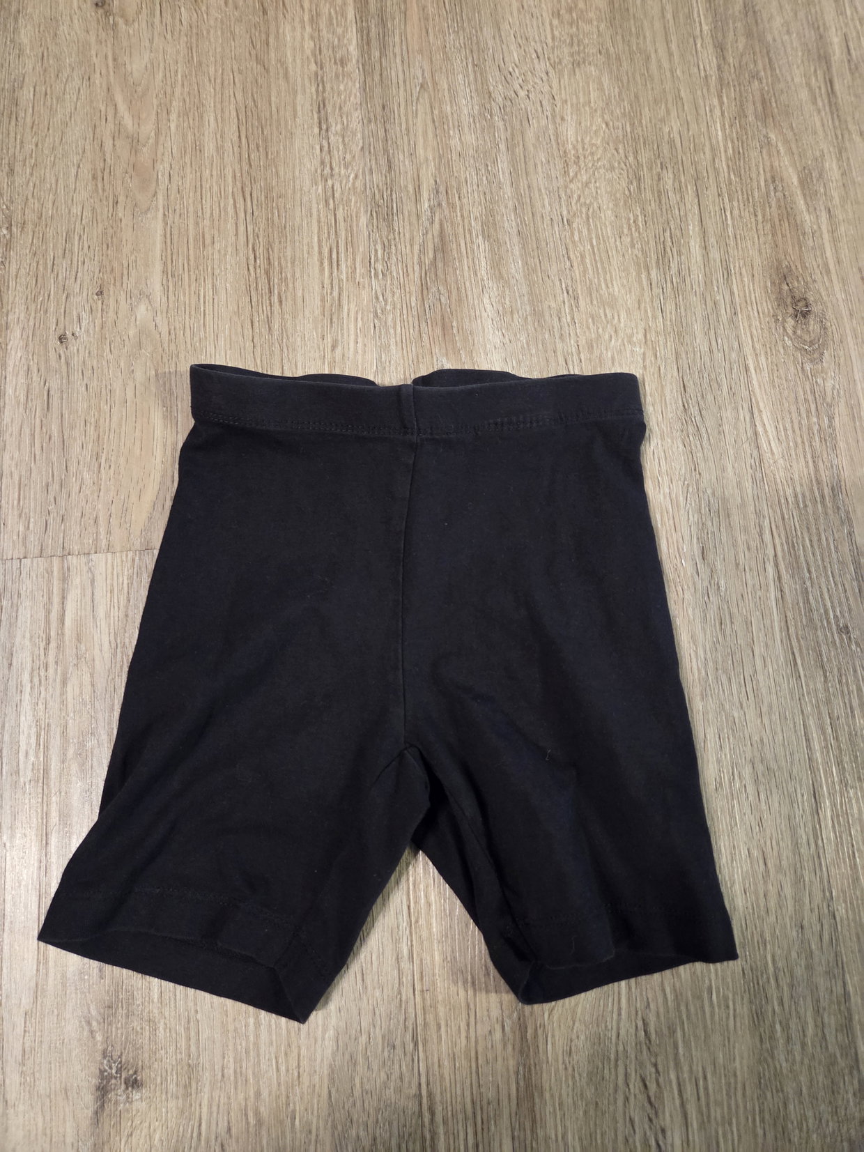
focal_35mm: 23
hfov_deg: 58.9
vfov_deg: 73.9
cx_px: 432
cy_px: 576
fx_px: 765
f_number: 1.8
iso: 1600
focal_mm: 5.4
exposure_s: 1/50
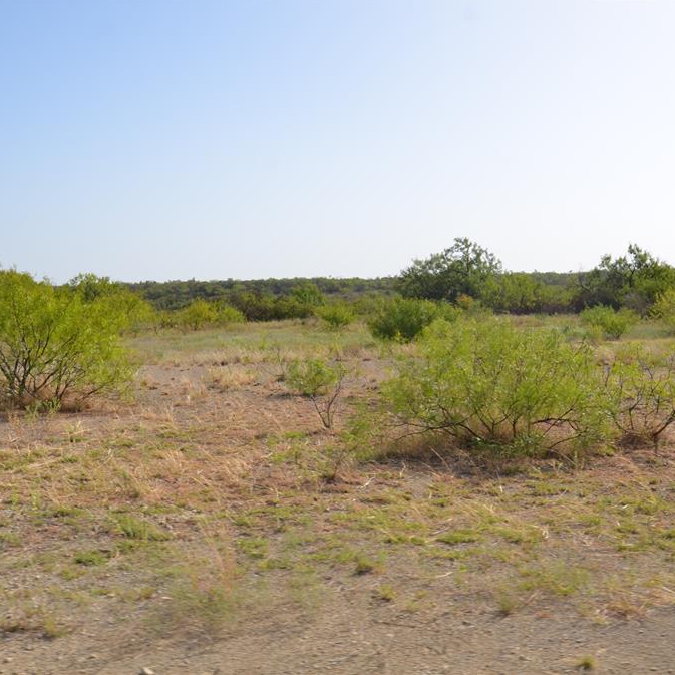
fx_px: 897
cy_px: 336
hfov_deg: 41.3
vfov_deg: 41.3
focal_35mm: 41
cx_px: 333
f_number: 9
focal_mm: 21
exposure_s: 1/250
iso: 100
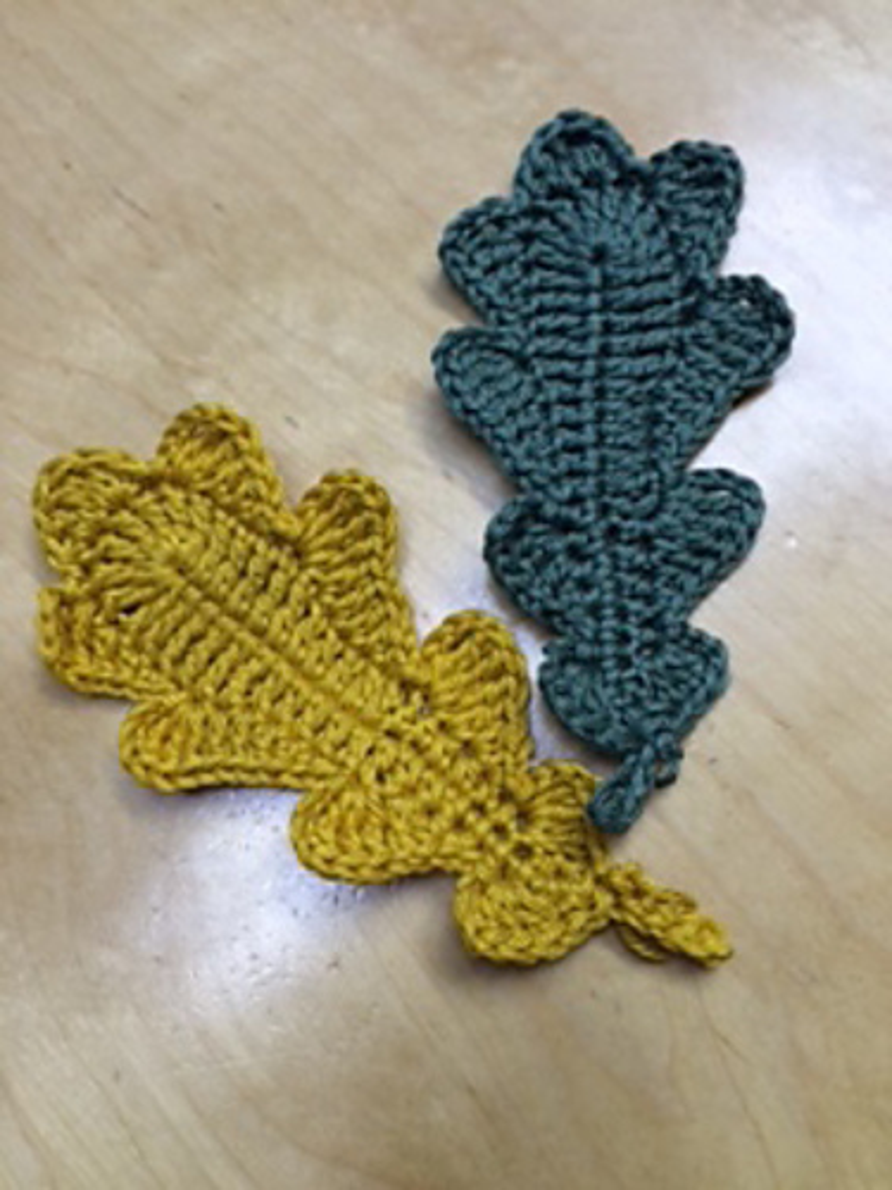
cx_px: 446
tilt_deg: -75.0
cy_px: 595
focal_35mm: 29
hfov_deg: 48.2
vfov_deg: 61.7
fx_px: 996
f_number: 2.2
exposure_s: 1/50
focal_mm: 4.15
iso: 40
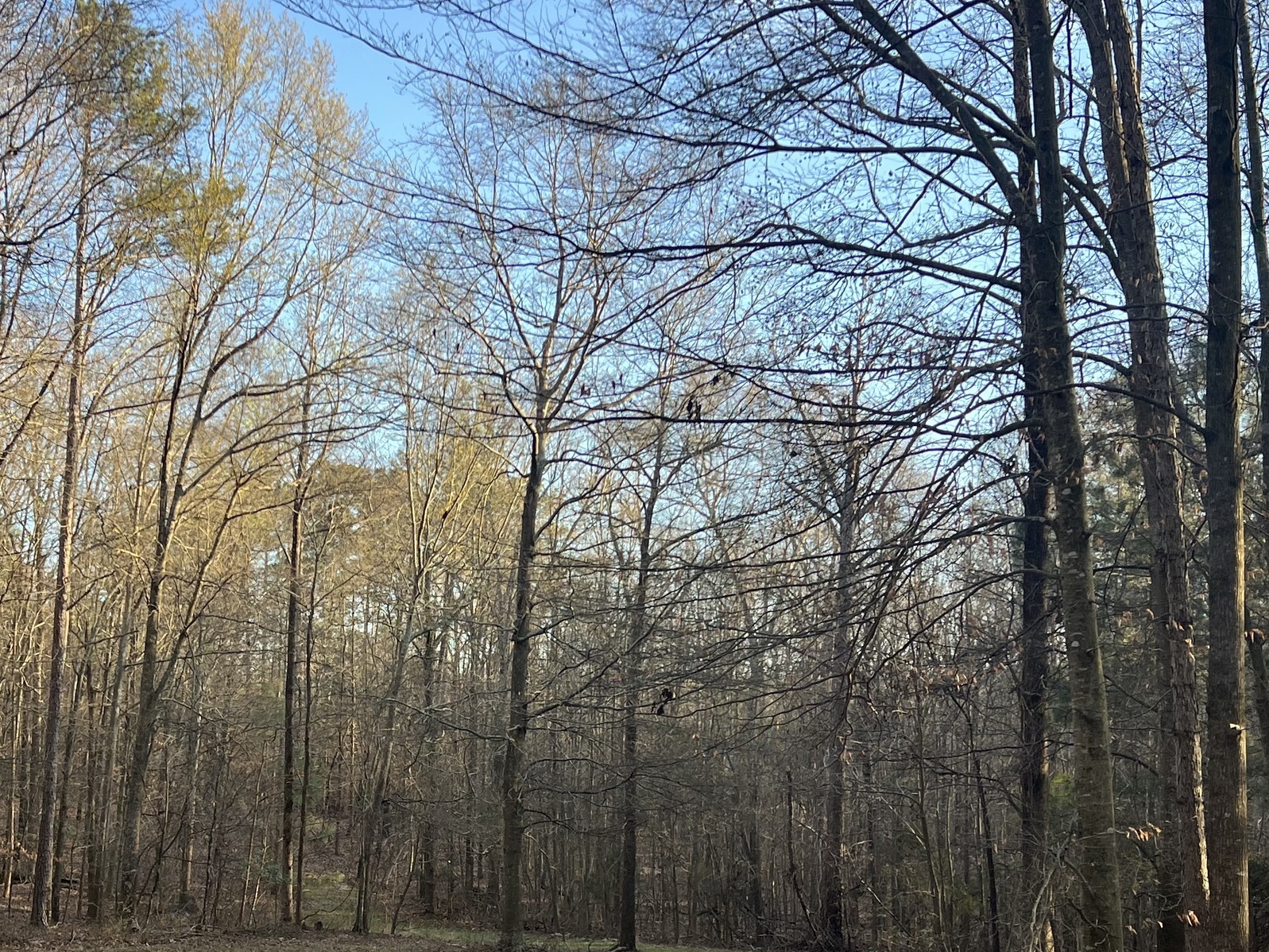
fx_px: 1833
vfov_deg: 28.8
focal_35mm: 50
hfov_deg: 37.7
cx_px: 409
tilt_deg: +1.3
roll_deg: -0.7
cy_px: 672
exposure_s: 1/544
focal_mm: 5.7
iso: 50
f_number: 1.5
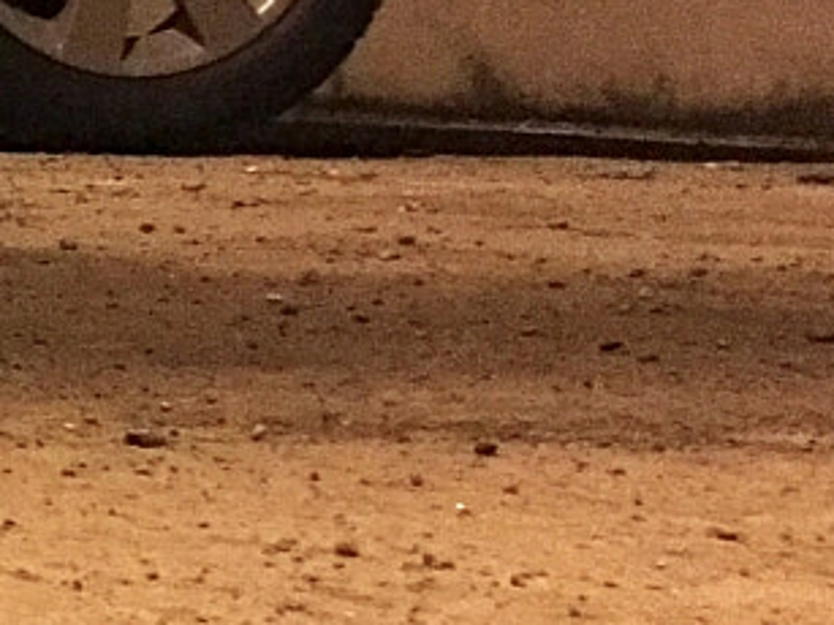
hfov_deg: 10.8
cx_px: -1261
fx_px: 3637
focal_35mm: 151
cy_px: 171
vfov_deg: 9.8
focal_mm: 4.15
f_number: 2.2
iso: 250
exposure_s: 1/4
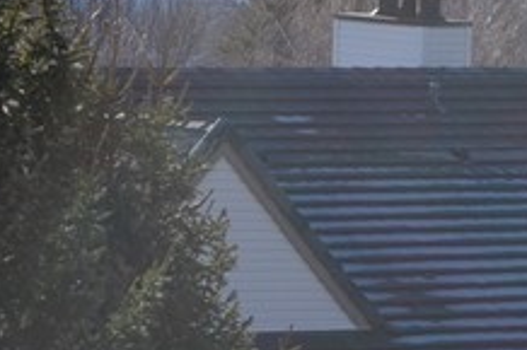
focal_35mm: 411
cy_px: -202
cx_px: 465
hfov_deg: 5.0
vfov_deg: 3.3
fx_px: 6019
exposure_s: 1/250
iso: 110
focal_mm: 55
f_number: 8
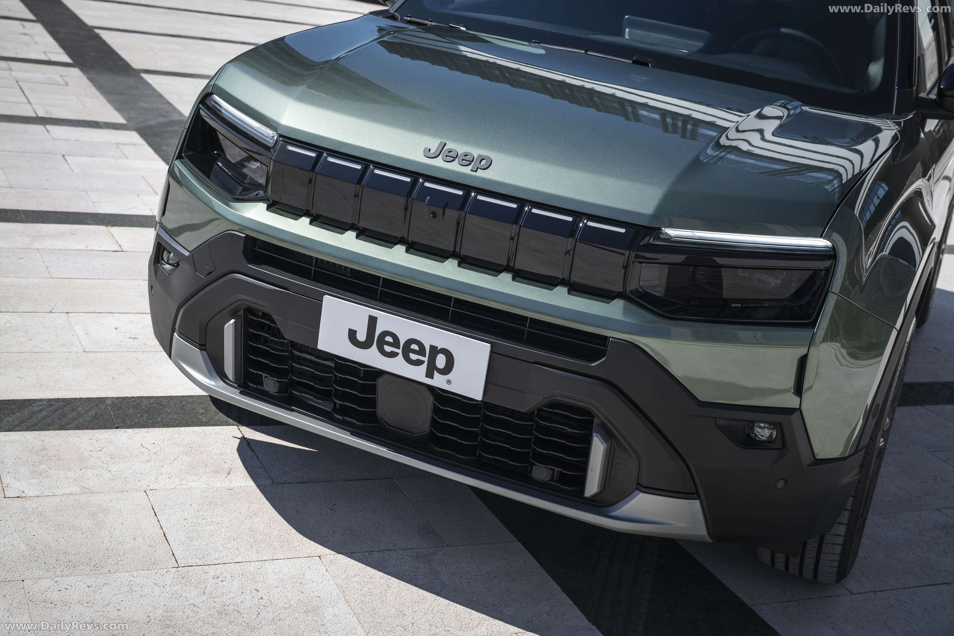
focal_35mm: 47
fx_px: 1245
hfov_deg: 41.9
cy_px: 318
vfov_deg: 28.6
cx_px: 477
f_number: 7.1
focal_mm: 47
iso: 64
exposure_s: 1/200
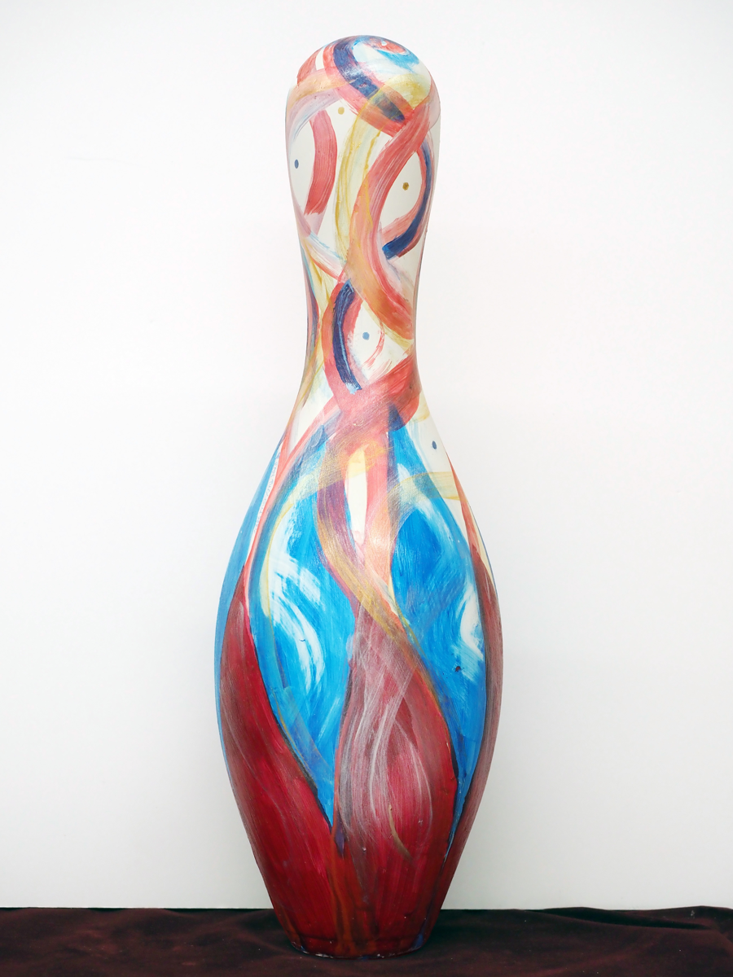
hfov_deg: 18.4
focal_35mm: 80
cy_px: 488
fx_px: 2259
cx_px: 366
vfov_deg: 24.4
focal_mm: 40
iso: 800
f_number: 5
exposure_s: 1/80
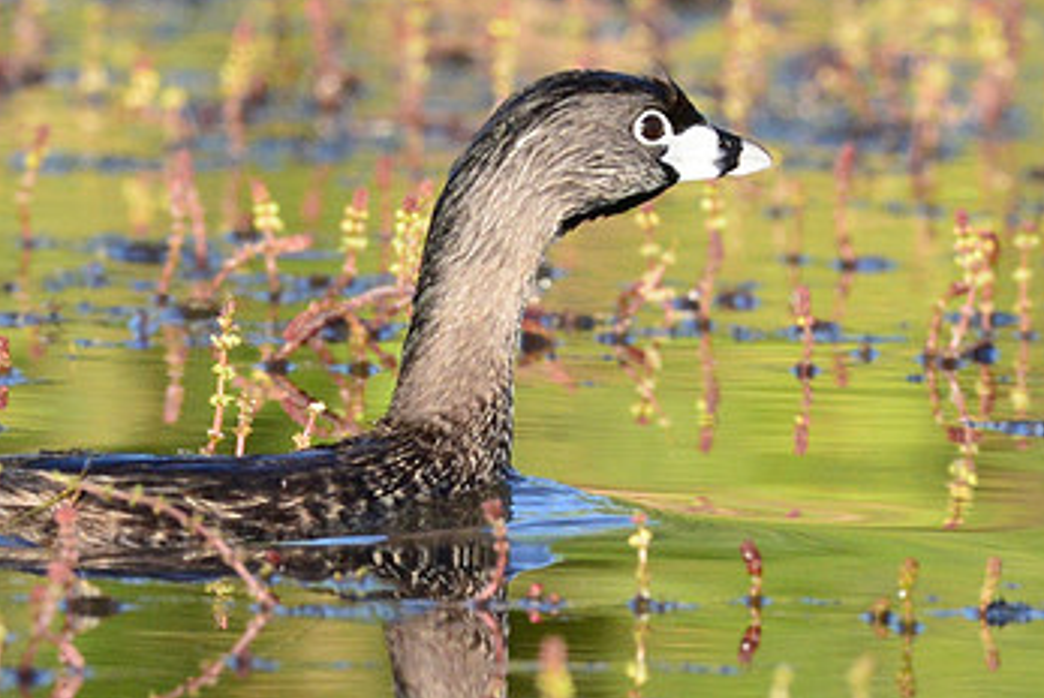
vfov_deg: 1.4
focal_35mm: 1002
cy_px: 537
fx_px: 29082
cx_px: 478
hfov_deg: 2.1
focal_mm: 600
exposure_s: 1/640
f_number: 13
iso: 1600
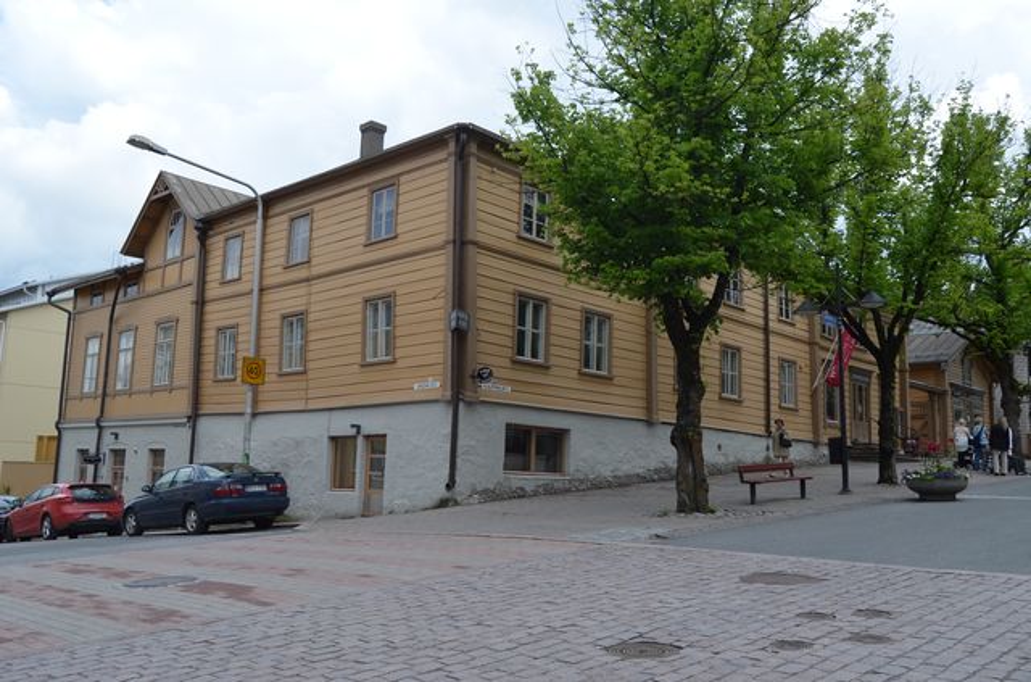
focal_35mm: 33
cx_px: 516
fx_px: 943
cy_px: 341
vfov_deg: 39.7
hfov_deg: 57.4
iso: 140
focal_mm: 22
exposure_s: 1/250
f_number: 8
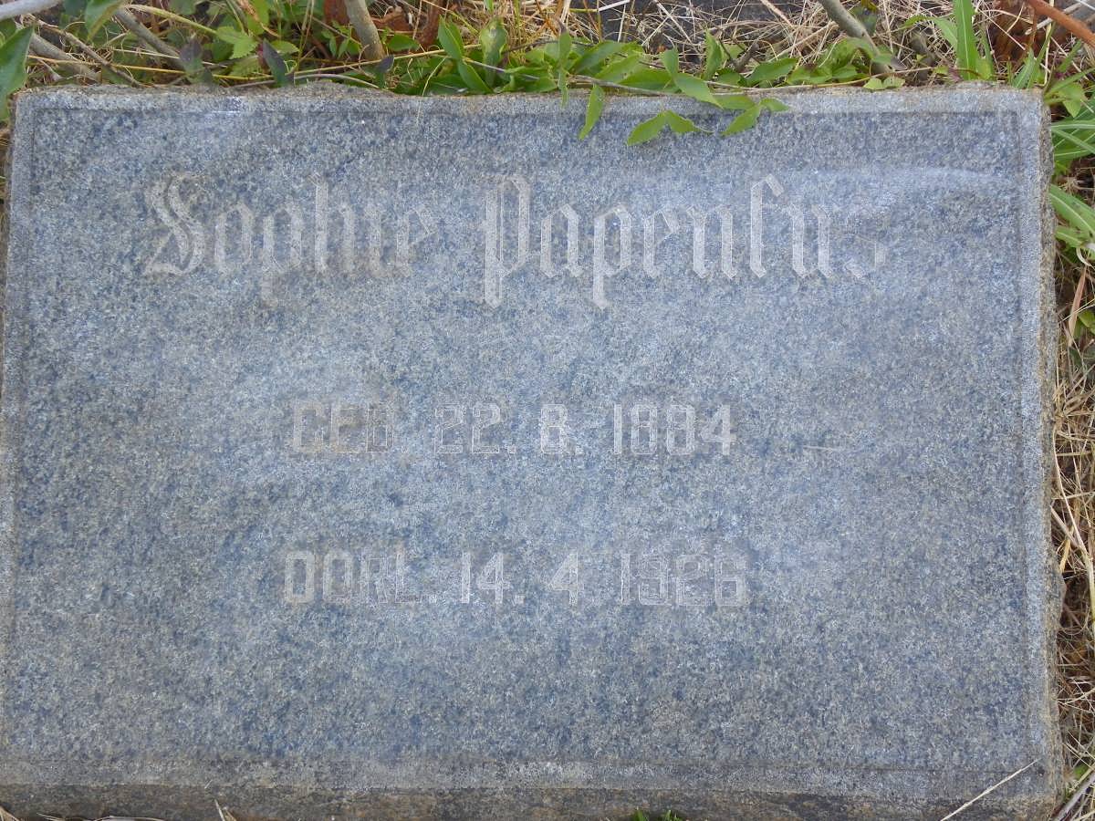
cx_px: 548
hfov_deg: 26.7
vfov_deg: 20.2
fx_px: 2309
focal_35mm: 73
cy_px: 410
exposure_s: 1/40
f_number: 3.5
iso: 64
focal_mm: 13
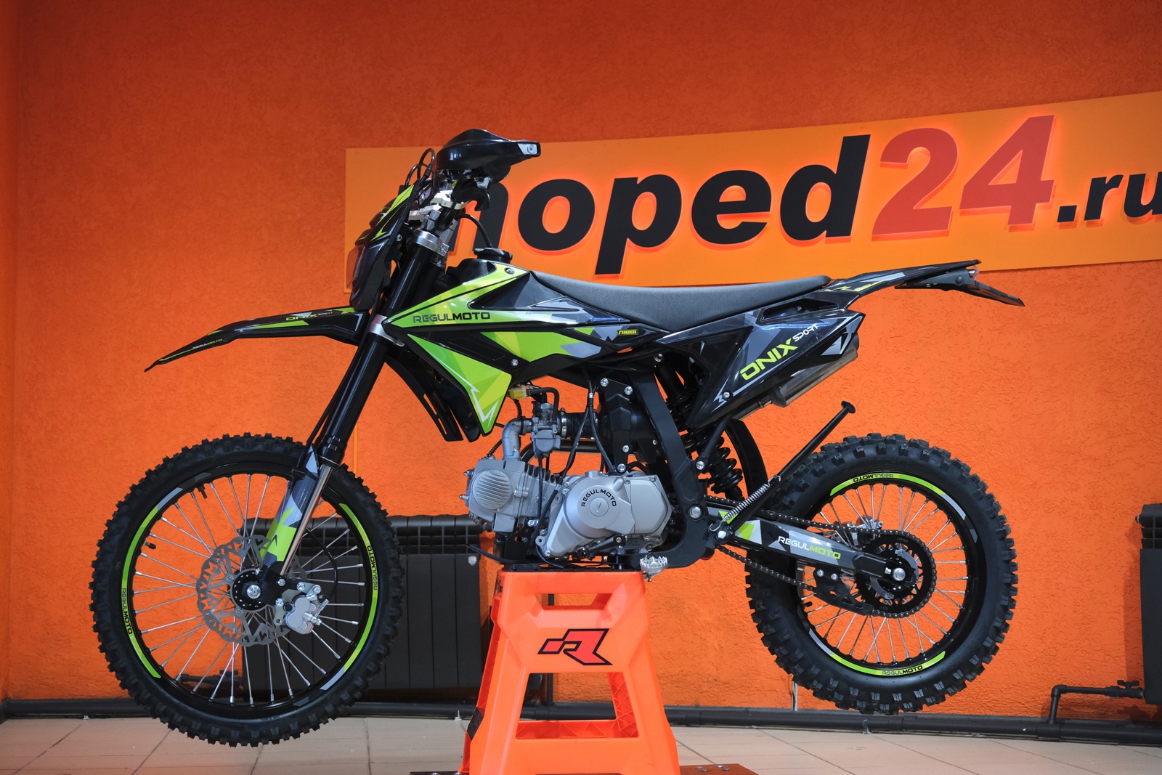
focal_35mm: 54
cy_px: 388
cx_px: 581
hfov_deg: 36.9
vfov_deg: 25.1
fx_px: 1743
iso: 1600
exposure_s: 1/100
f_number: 4
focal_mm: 35.8
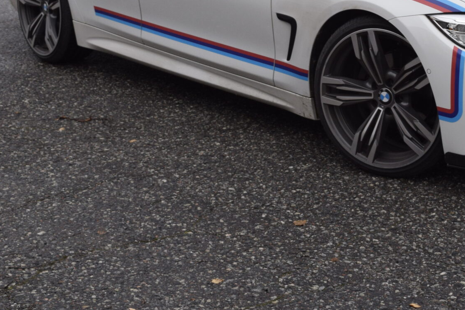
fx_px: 1149
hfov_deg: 22.5
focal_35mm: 89
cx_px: 375
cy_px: -6
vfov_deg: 15.1
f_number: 7.1
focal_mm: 26
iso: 400
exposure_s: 1/200
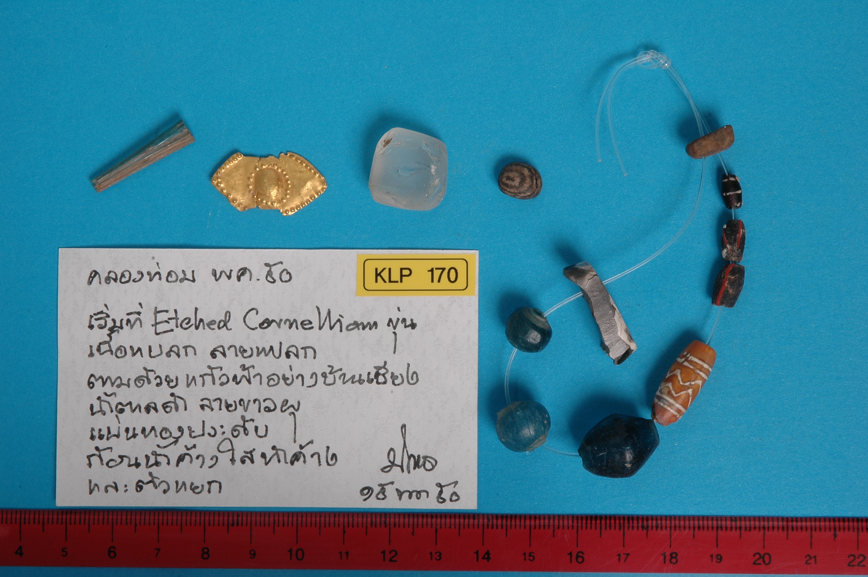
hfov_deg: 21.9
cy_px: 288
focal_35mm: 93
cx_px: 434
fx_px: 2240
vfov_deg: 14.7
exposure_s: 1/4
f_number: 29
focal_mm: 62
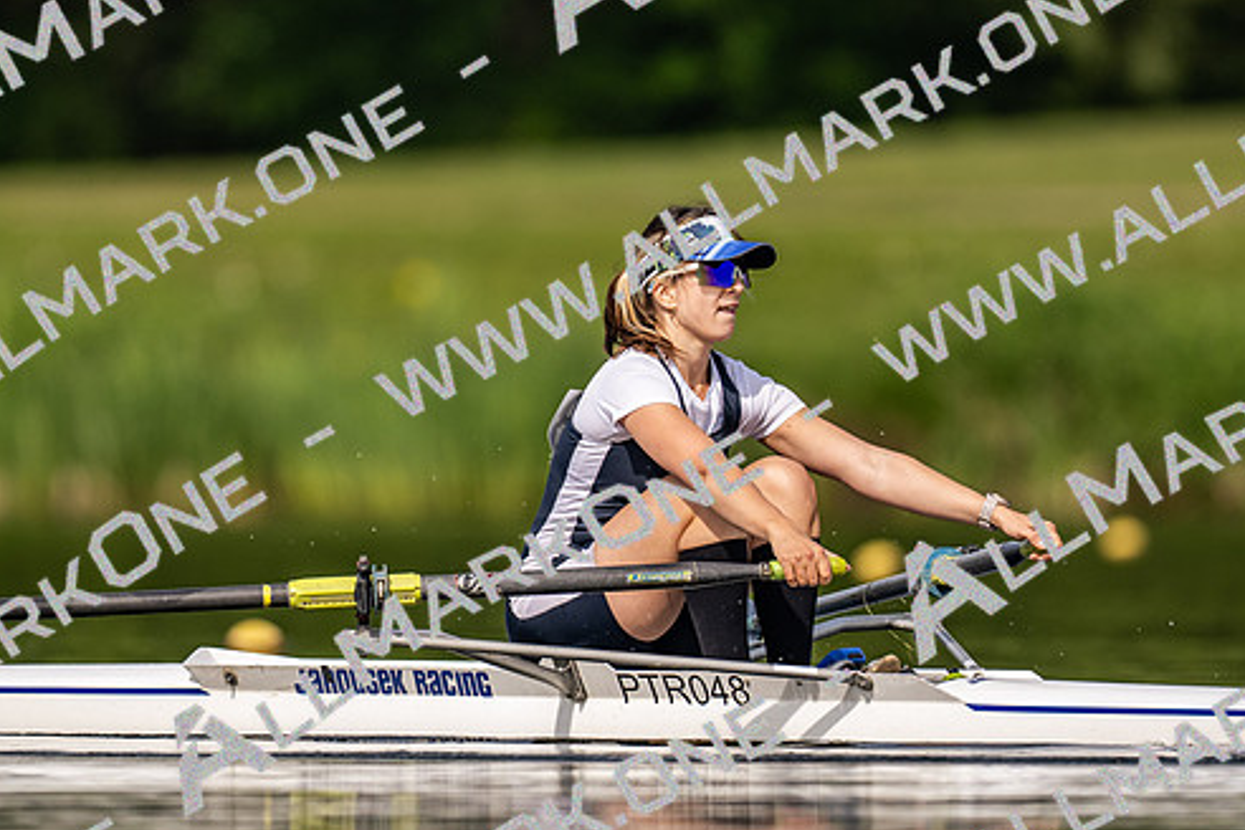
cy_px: 424
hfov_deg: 1.9
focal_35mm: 1061
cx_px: 688
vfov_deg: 1.3
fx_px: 36690
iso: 220
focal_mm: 600
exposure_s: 1/2500
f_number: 4
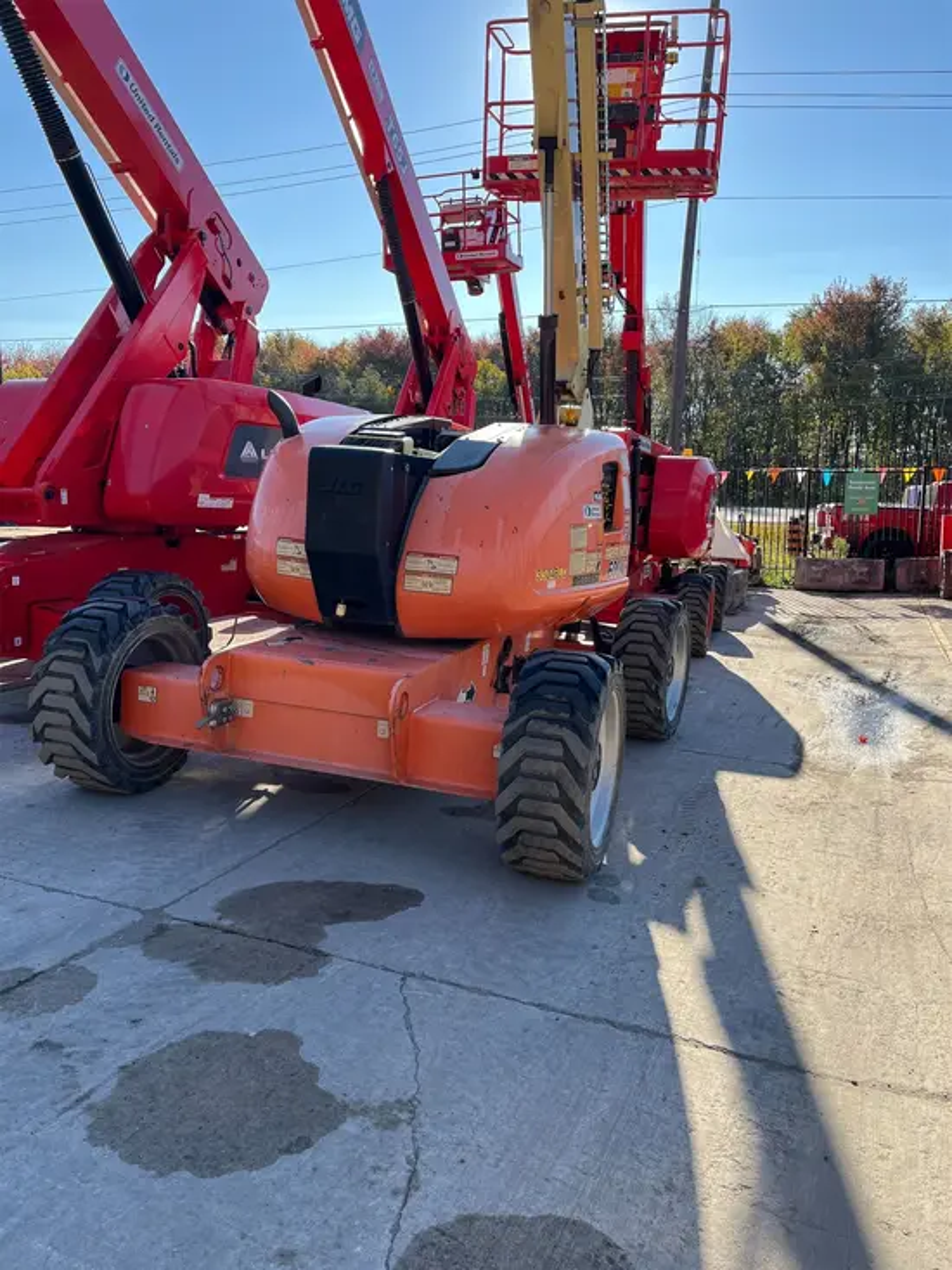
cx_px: 476
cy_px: 635
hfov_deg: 53.1
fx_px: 953
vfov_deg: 67.3
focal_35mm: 26
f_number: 1.6
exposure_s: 1/1106
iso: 50
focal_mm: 5.1
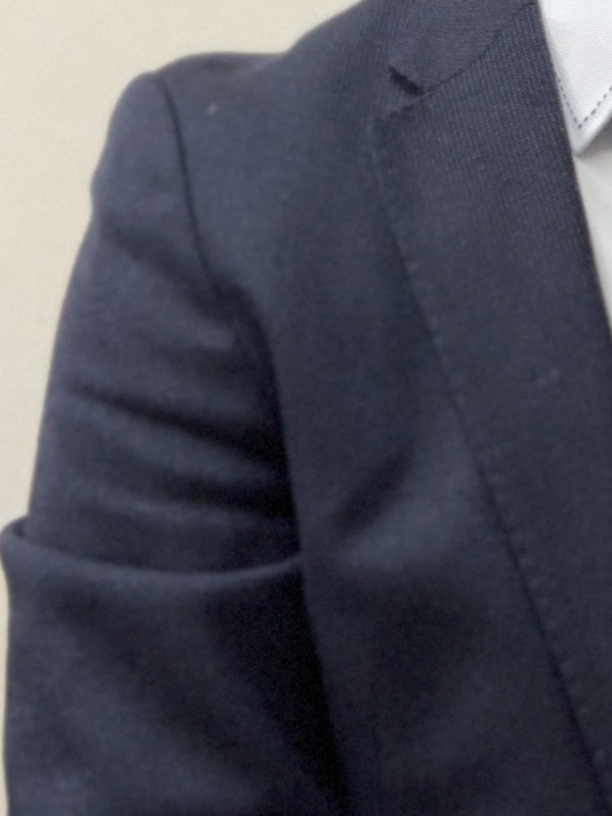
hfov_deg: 14.3
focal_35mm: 100
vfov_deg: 18.9
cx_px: 761
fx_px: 2357
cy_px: -61
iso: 200
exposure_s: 1/60
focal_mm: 2.87
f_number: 2.2
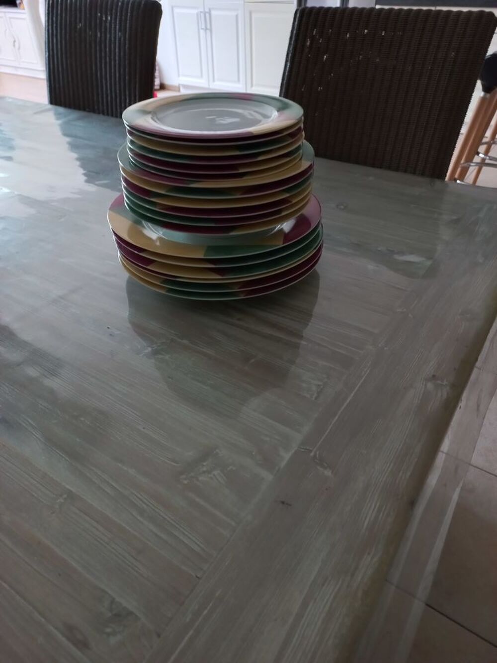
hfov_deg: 54.9
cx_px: 248
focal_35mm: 25
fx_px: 479
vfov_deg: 69.4
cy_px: 332
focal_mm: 4.6
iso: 500
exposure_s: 1/25
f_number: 1.8
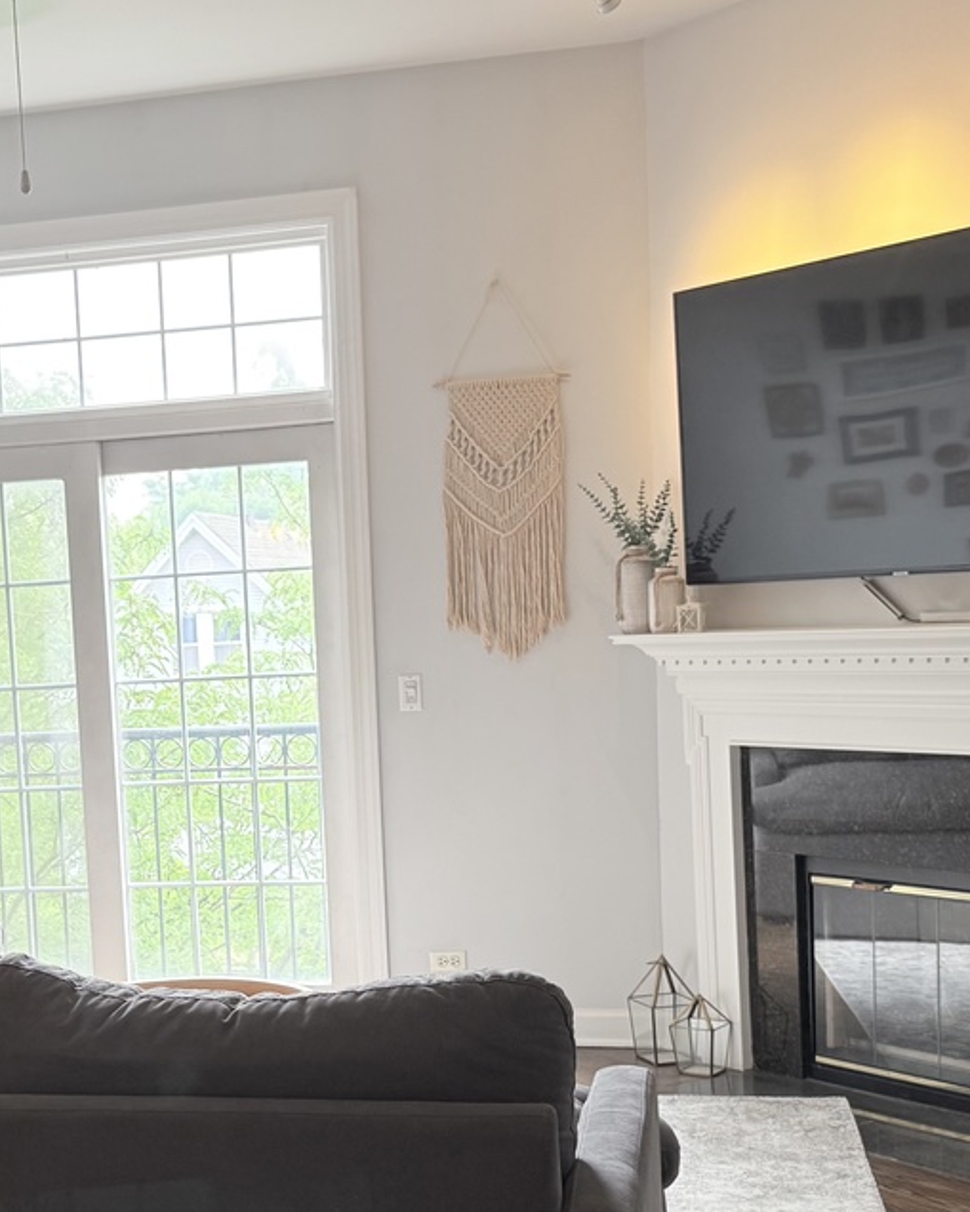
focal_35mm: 53
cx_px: 145
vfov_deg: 35.1
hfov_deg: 27.8
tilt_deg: -5.4
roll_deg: +3.4
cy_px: 781
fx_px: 1901
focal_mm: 6.76
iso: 80
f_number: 1.78
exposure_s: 1/120
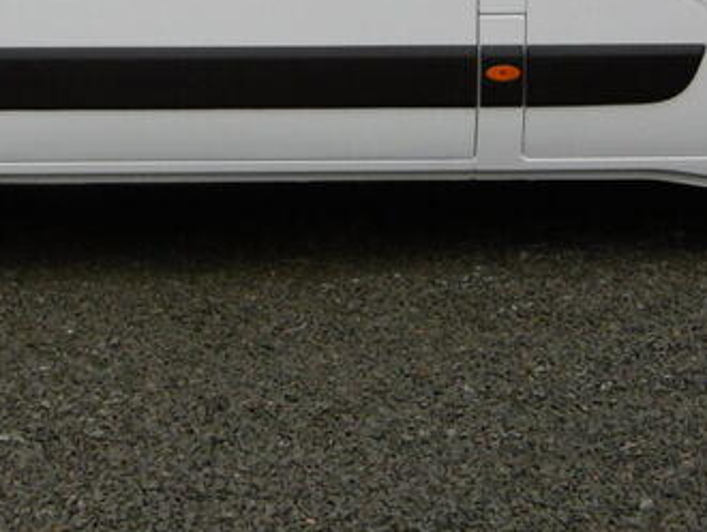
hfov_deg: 17.0
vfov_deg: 12.6
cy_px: -103
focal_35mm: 115
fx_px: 2350
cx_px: 163
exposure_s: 1/60
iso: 100
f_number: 3.7
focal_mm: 6.8
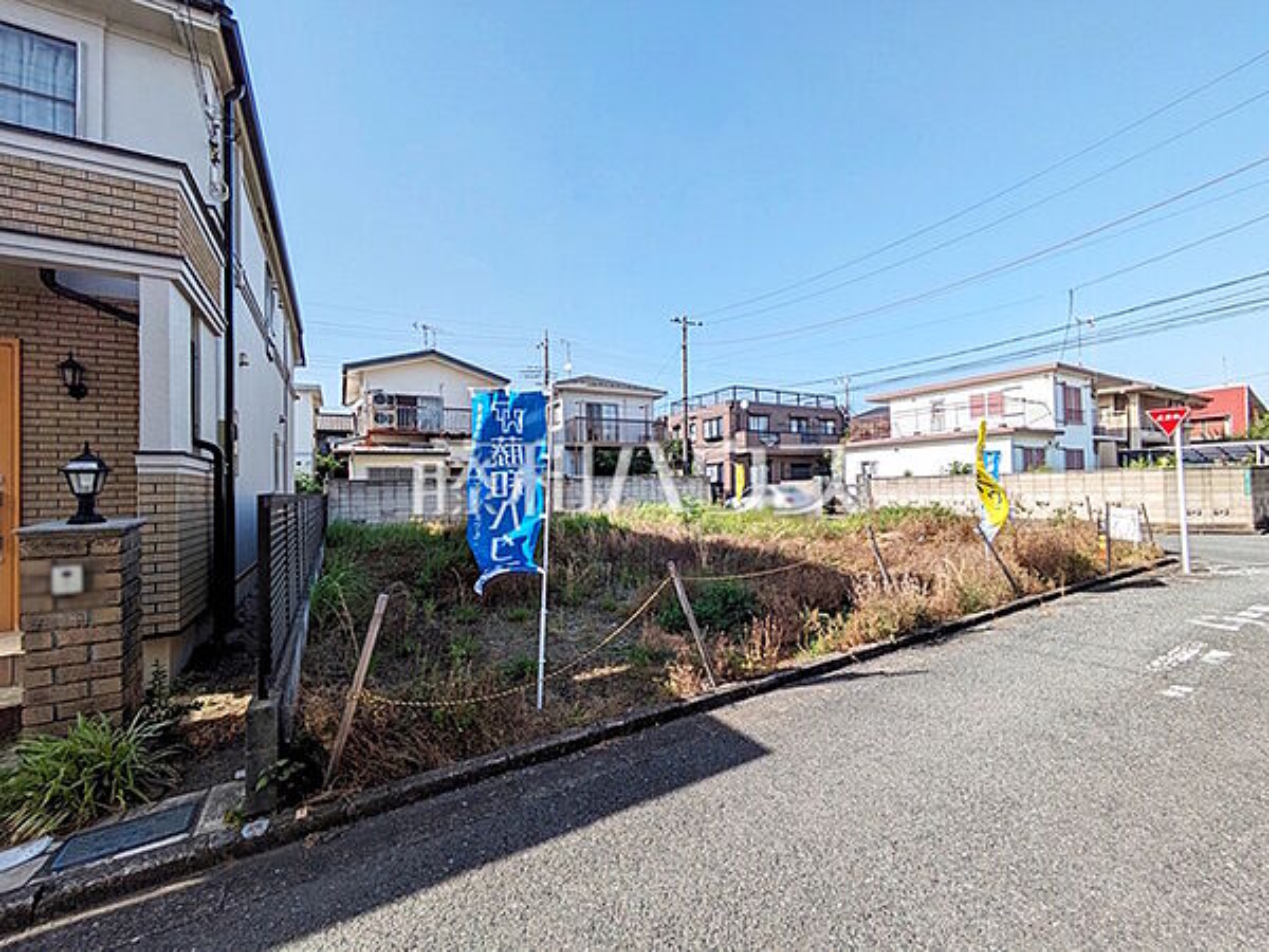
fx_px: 513
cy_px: 476
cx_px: 634
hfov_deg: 102.1
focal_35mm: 14
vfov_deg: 85.7
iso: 42
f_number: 2.2
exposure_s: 1/1751
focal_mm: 1.83
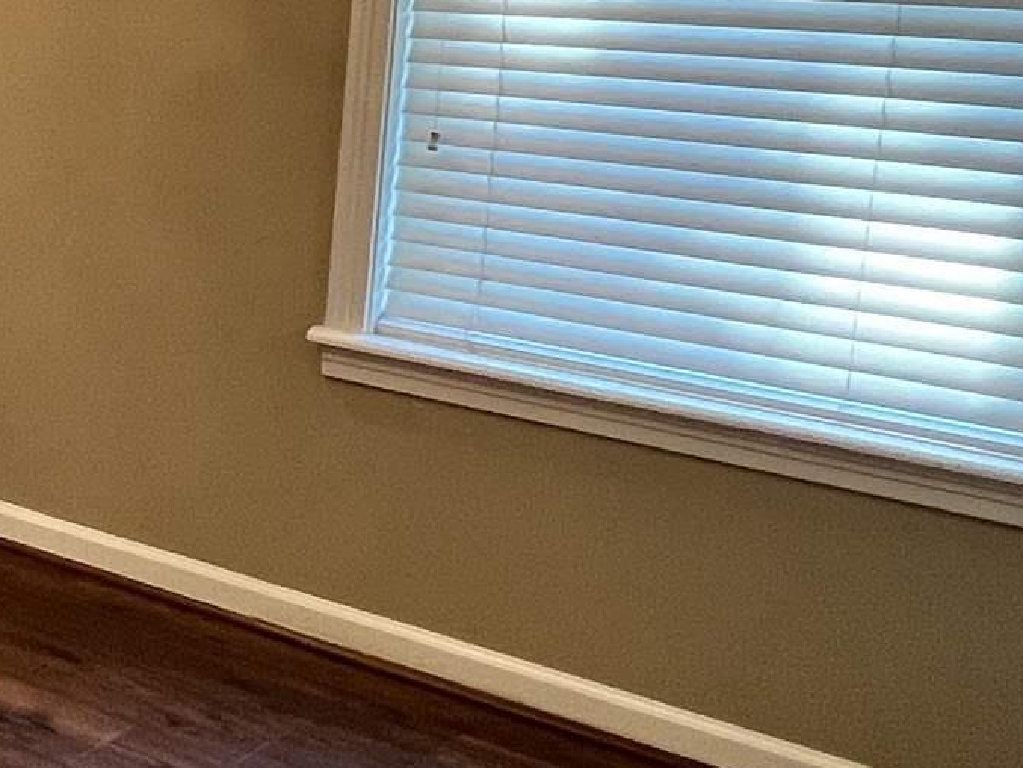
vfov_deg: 24.5
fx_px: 1744
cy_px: 171
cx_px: -529
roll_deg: -0.4
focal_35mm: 59
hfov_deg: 24.8
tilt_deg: -9.5
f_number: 1.8
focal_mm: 1.57
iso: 160
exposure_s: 1/60
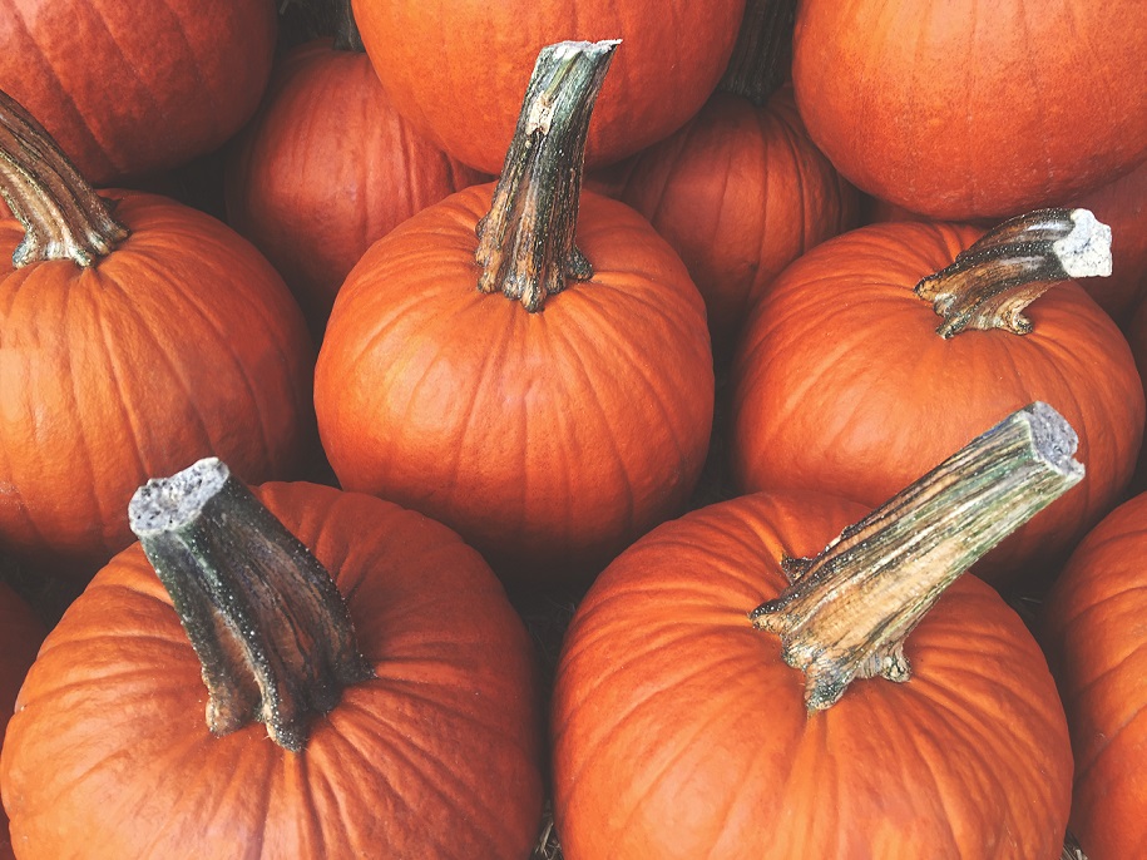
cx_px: 574
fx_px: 961
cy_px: 430
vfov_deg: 48.2
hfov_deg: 61.7
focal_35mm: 29
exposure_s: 1/144
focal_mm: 4.15
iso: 32
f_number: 2.2
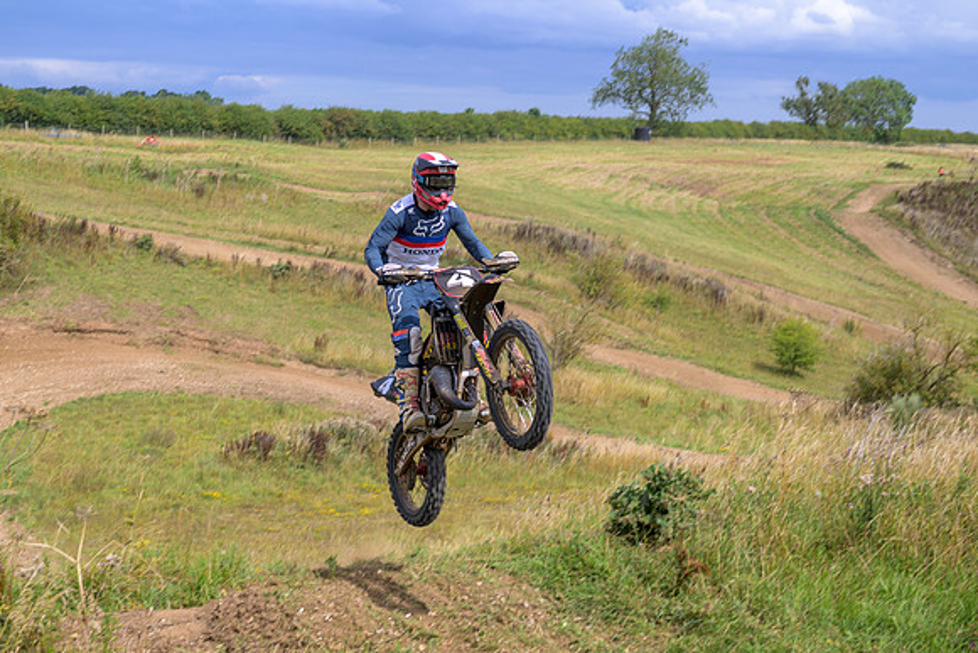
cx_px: 434
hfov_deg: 38.0
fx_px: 1417
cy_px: 350
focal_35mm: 52
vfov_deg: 25.9
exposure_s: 1/500
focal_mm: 45
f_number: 4
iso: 50
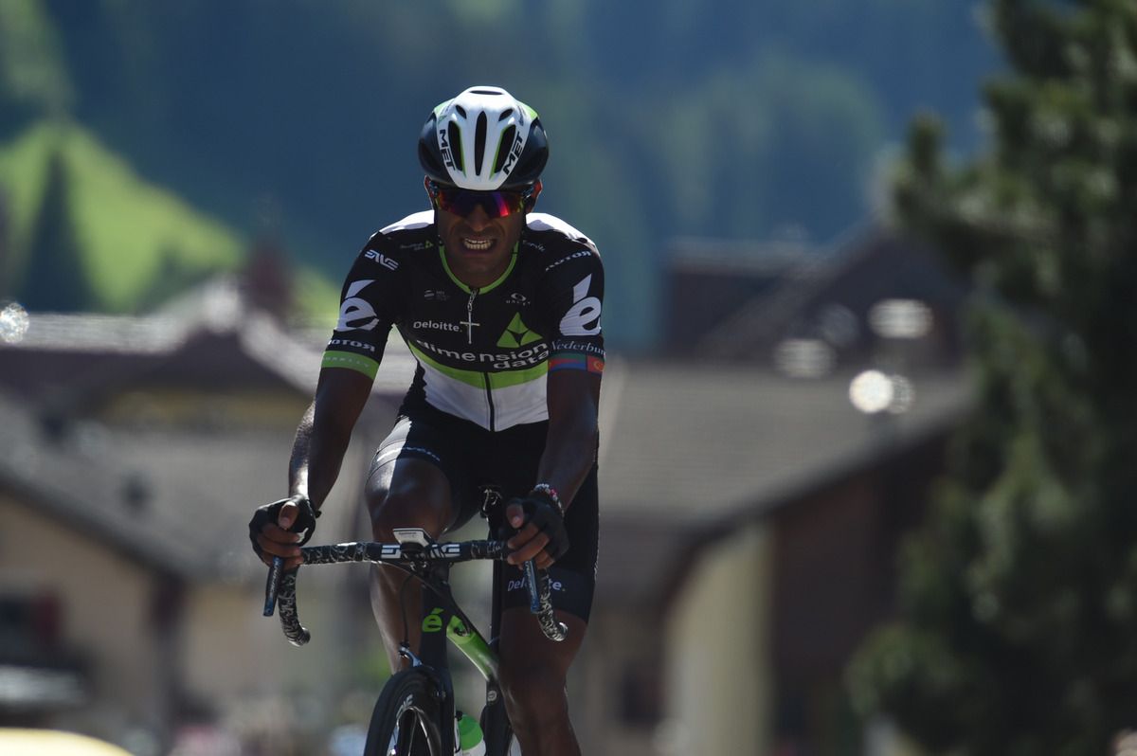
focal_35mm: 400
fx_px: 12623
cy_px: 378
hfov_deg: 5.2
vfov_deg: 3.4
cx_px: 568
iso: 500
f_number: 5.6
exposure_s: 1/1000
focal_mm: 400
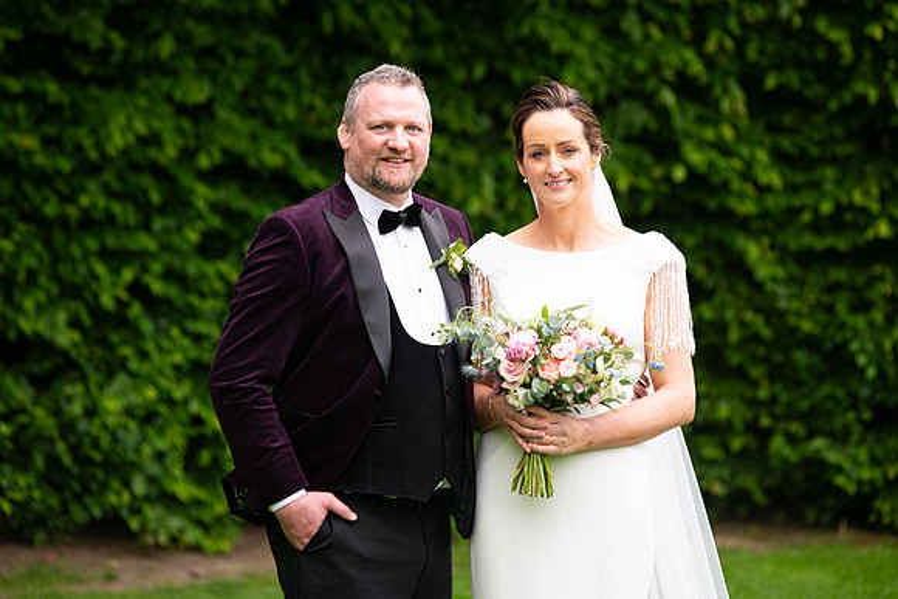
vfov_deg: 7.4
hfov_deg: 11.1
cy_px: 300
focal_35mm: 185
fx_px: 4616
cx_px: 449
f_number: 3.5
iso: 250
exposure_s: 1/200
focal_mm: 185
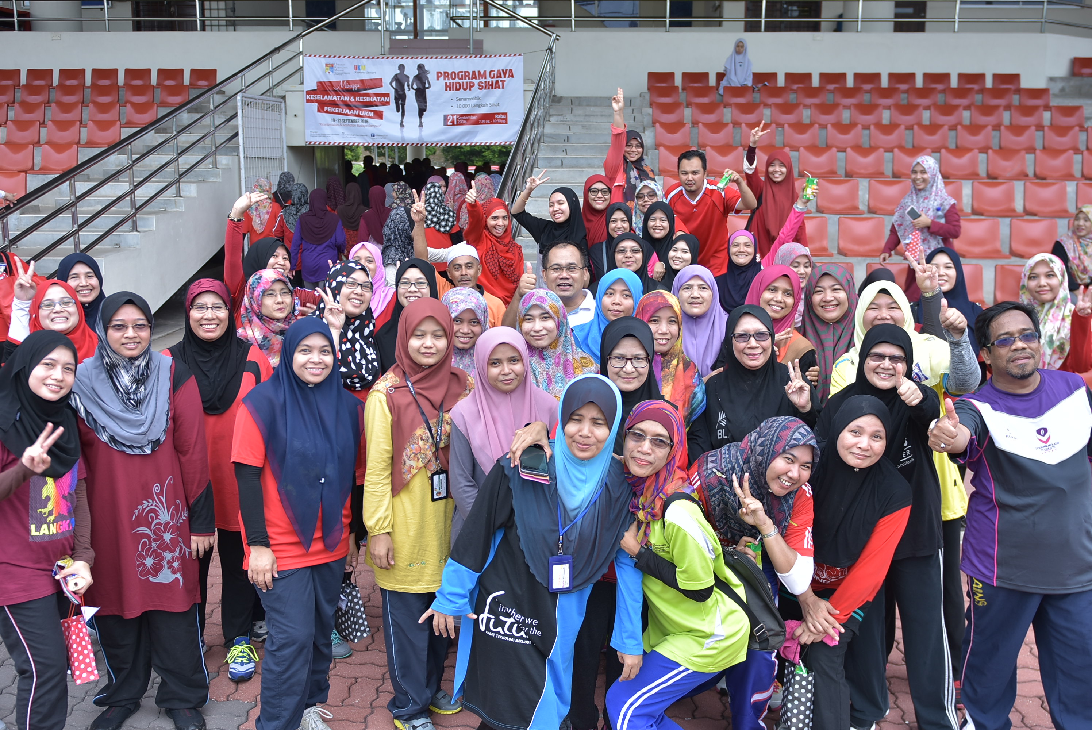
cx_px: 546
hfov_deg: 53.1
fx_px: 1093
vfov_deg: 36.9
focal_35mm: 36
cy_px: 365
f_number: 2.8
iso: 100
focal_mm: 24
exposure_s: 1/200
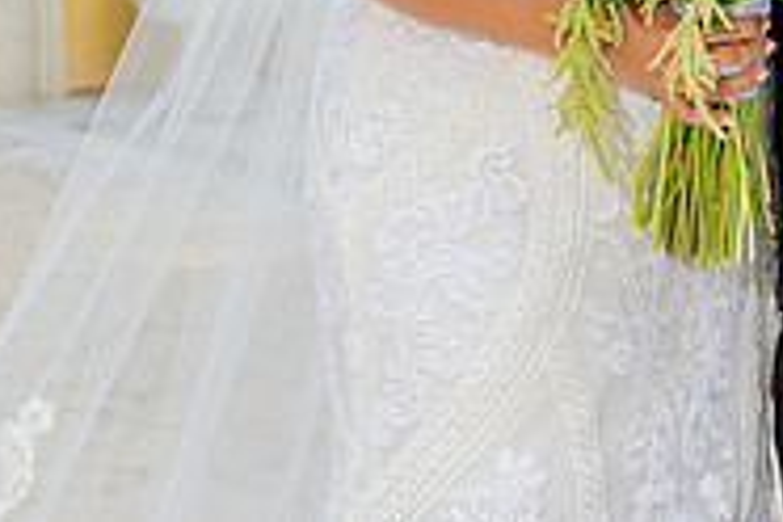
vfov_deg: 7.2
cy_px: -255
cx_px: 611
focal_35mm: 188
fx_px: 4089
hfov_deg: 10.9
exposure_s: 1/200
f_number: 4.5
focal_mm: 55
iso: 200
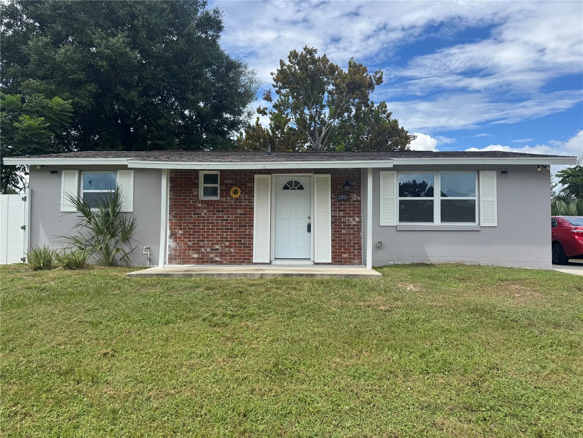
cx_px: 292
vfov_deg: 56.8
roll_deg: -0.4
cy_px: 219
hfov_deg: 71.6
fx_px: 404
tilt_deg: +2.0
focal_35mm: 24
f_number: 1.78
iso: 80
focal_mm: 6.76
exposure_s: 1/2959
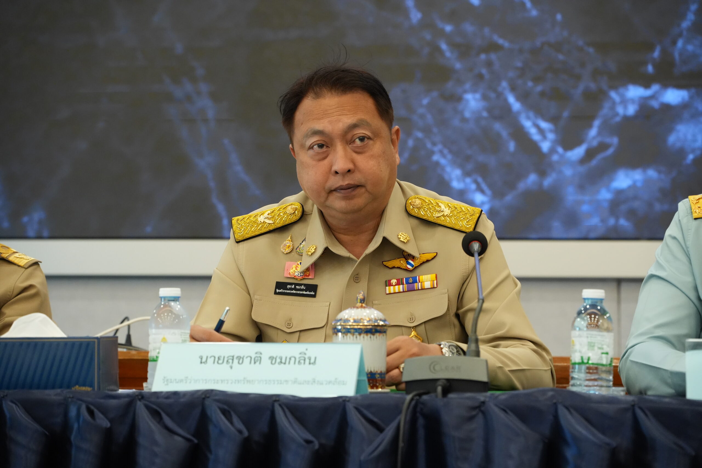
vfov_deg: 12.9
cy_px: 234
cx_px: 351
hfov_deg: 19.3
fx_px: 2067
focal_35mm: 106
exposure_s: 1/125
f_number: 6.3
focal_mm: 106
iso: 5000
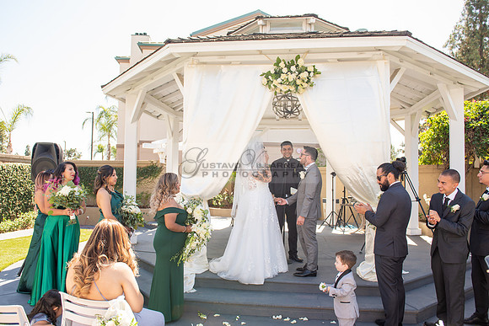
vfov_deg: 49.1
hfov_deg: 68.7
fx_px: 357
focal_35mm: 26
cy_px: 163
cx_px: 244
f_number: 4
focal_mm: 24
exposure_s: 1/200
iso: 100
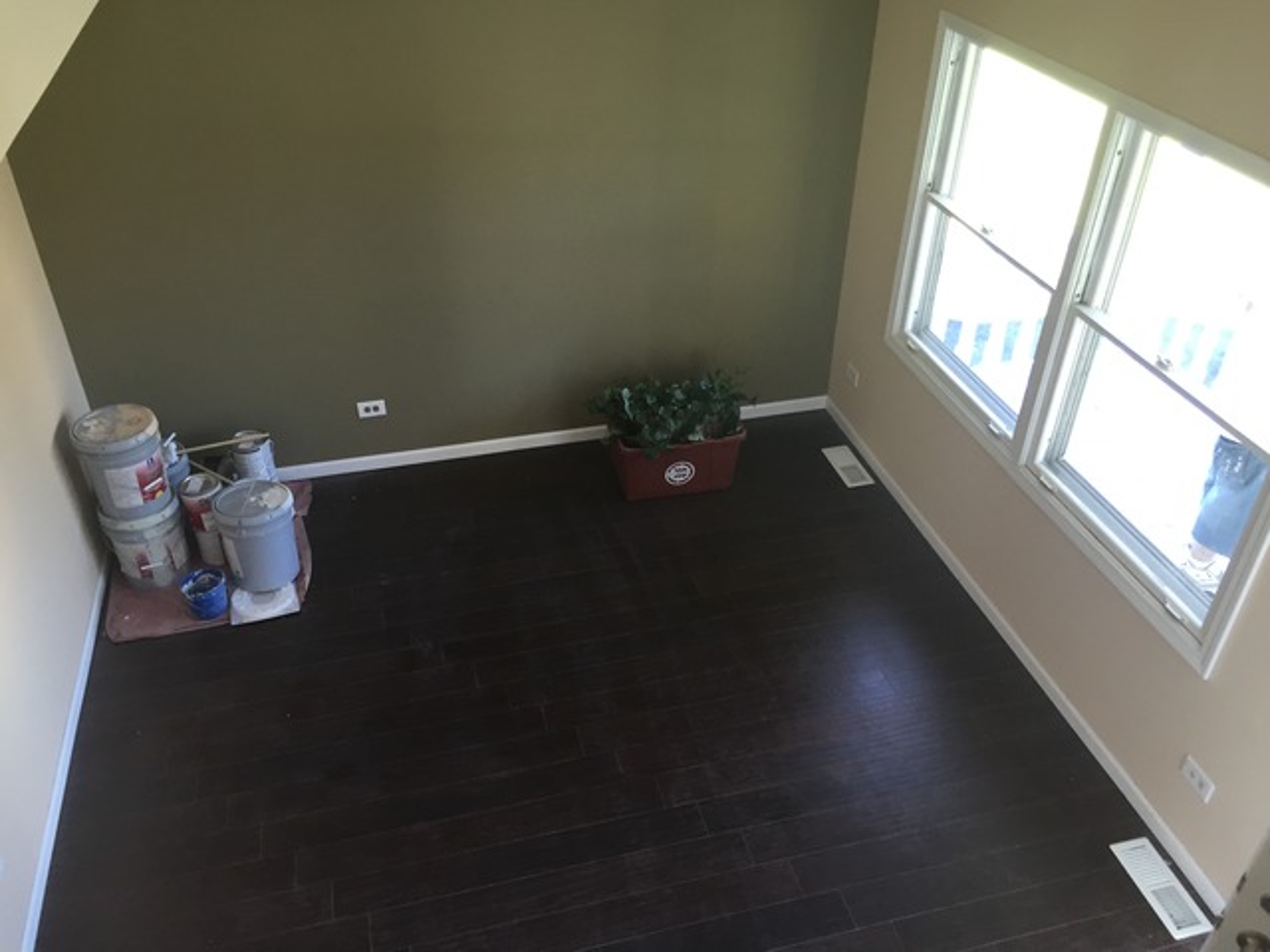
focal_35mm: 29
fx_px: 1064
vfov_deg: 48.2
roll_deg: -0.7
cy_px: 476
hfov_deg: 61.7
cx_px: 635
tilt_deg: -34.9
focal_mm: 4.15
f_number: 2.2
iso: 40
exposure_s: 1/30
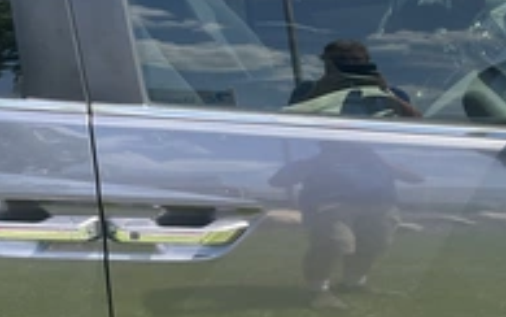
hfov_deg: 32.0
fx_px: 869
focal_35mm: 63
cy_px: 169
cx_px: 361
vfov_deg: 20.6
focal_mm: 3
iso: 25
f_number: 1.8
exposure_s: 1/613
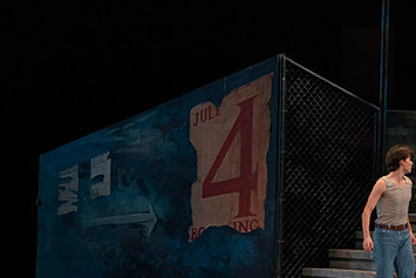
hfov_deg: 8.3
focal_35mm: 247
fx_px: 2854
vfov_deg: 5.6
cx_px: 384
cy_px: 151
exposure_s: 1/400
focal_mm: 129
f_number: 4.5
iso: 3200
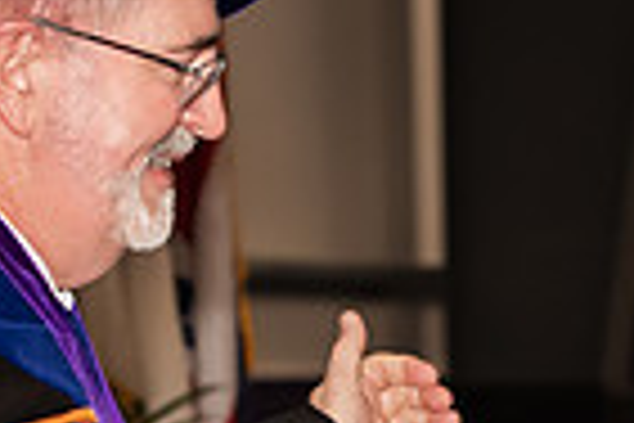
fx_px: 5794
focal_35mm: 329
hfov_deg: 6.2
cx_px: 751
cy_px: 394
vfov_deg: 4.2
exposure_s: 1/200
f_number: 5.6
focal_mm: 80
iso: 1000
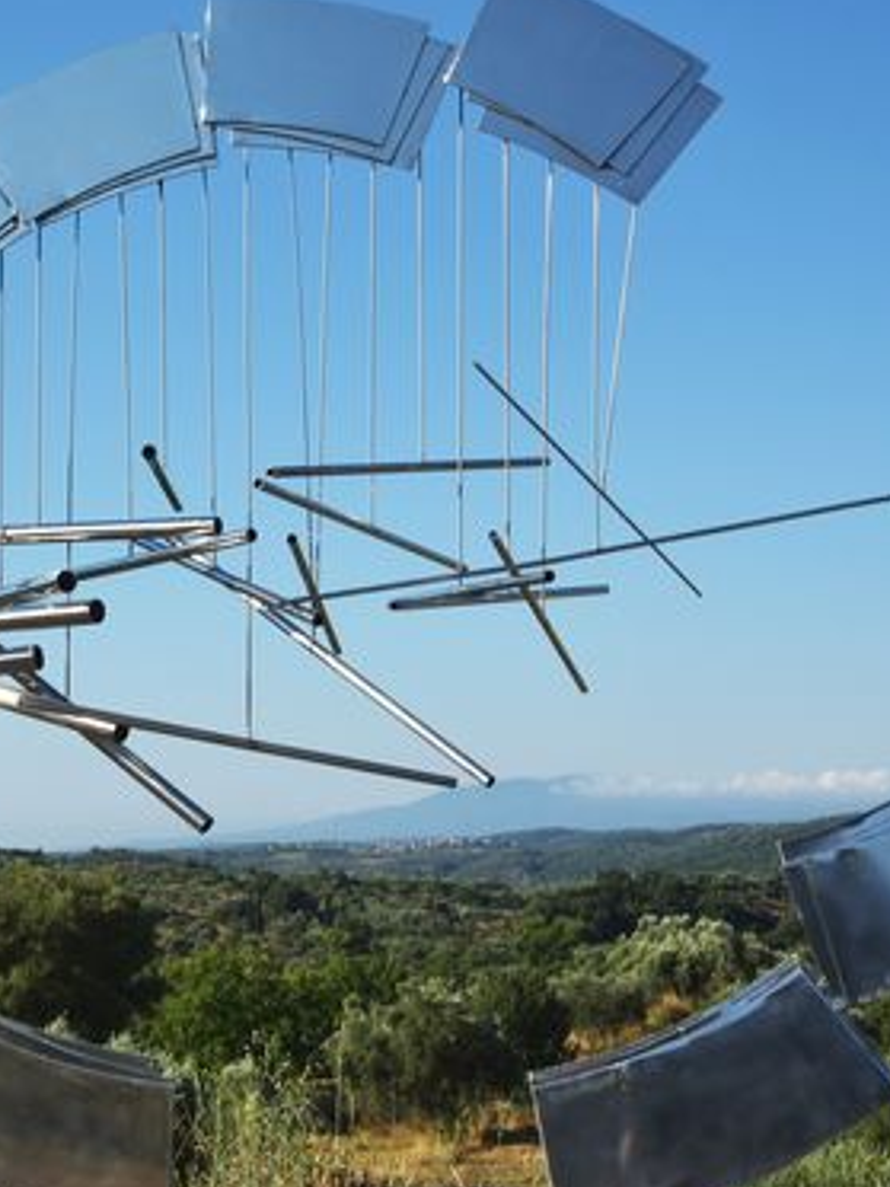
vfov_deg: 31.2
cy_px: 601
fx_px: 2125
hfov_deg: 23.4
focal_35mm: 62
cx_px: 201
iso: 160
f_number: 22
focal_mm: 38
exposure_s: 1/60
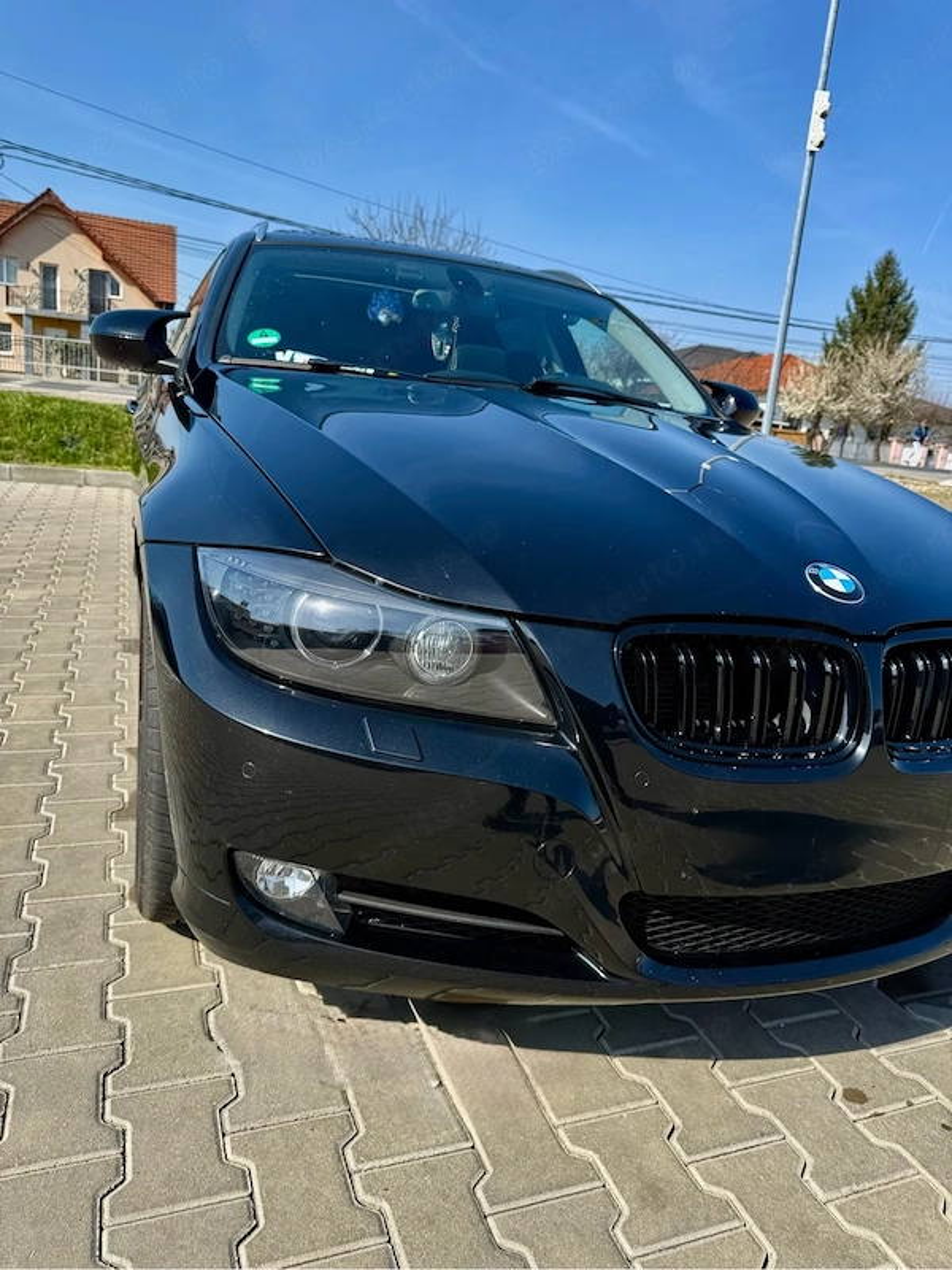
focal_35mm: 24
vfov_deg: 71.6
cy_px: 635
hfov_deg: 56.8
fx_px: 880
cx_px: 476
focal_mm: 6.76
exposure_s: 1/2525
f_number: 1.78
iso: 80
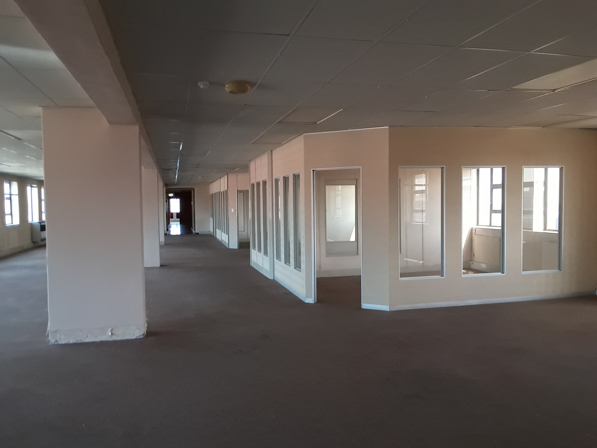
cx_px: 298
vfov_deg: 46.8
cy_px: 224
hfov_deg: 60.0
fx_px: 517
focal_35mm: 30
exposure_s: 1/50
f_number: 1.9
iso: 50
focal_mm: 2.2
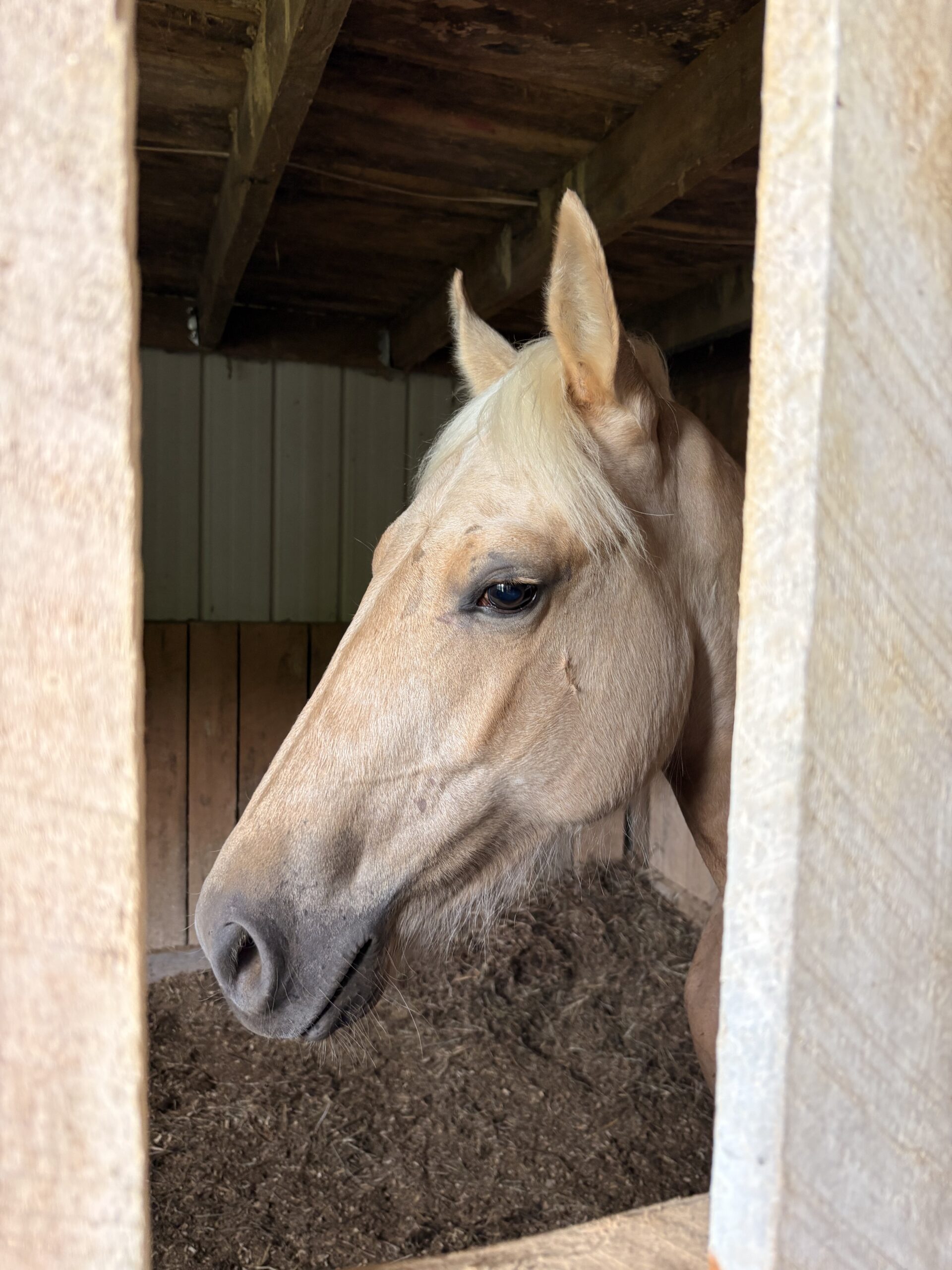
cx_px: 476
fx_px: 953
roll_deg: -1.4
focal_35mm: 26
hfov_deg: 53.1
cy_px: 635
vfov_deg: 67.3
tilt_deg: -3.1
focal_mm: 5.96
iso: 160
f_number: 1.6
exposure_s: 1/60
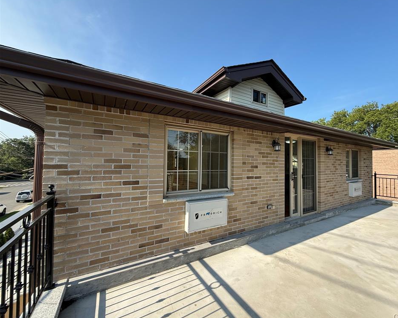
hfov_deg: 96.5
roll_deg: -0.5
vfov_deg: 84.0
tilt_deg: +3.4
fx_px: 177
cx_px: 218
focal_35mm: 15
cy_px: 158
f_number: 2.2
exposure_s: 1/651
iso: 50
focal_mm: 2.22
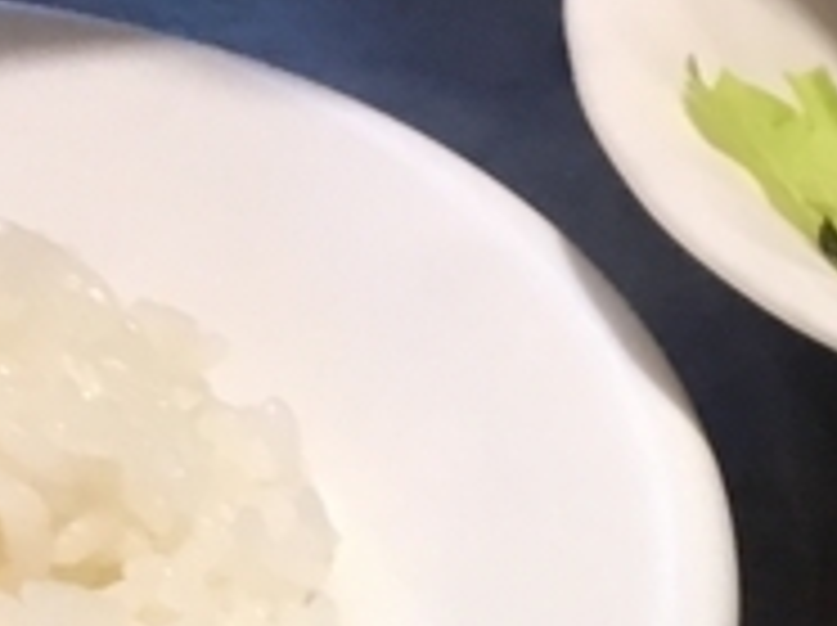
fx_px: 3864
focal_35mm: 160
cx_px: 1683
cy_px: 1374
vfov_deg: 8.6
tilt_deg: -48.9
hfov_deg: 11.2
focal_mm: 4.15
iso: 40
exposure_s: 1/30
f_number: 2.2
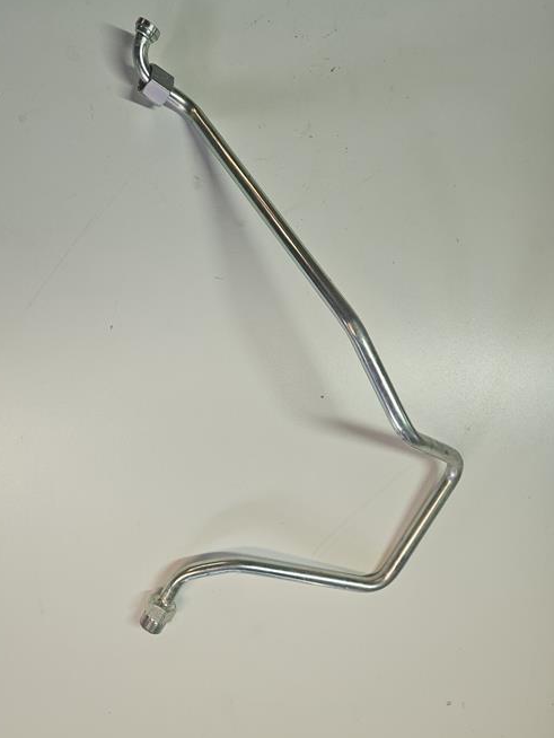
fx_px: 576
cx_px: 239
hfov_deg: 51.2
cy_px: 372
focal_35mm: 27
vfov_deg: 65.3
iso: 160
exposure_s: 1/100
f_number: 1.8
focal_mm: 5.4
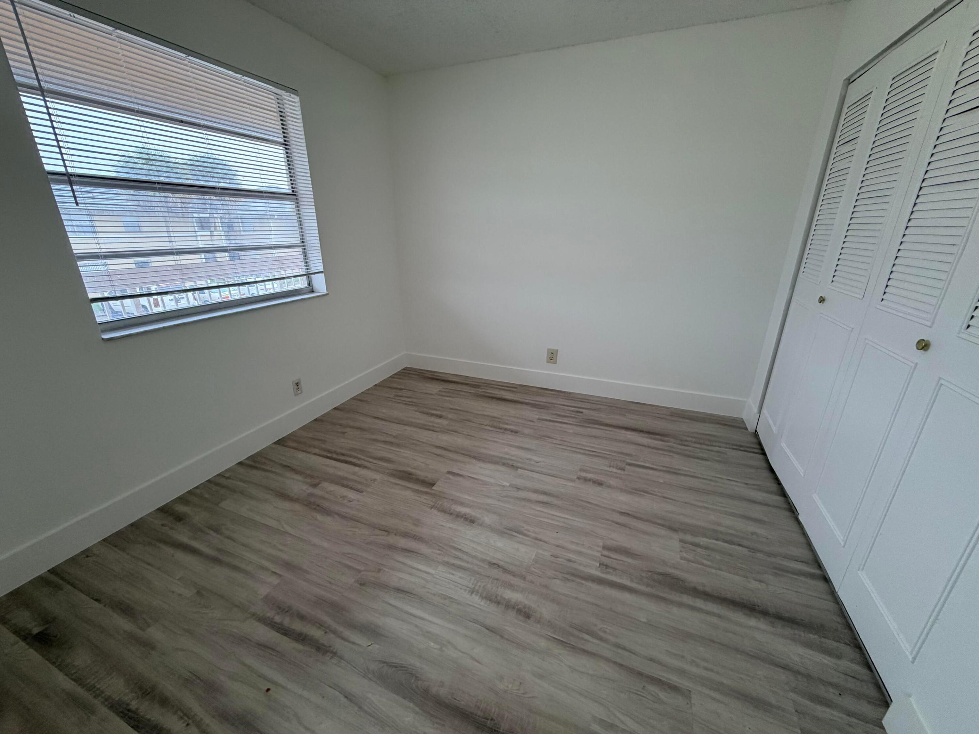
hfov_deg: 102.1
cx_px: 490
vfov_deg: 85.7
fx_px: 396
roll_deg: +0.4
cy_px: 367
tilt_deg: -19.5
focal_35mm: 14
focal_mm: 2.22
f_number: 2.2
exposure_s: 1/120
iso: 160
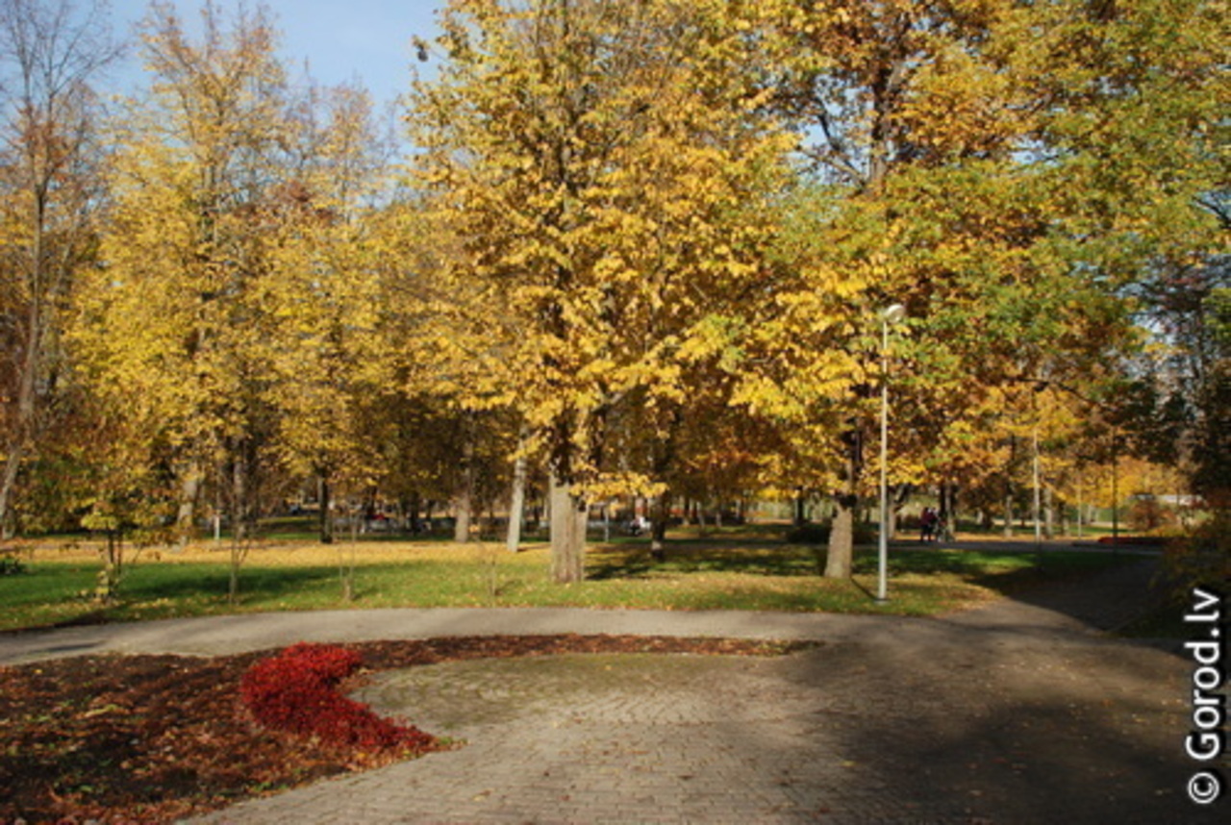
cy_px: 412
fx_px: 1233
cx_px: 616
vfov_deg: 37.0
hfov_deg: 53.1
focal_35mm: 36
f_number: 4.8
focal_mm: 24
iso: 400
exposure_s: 1/1500
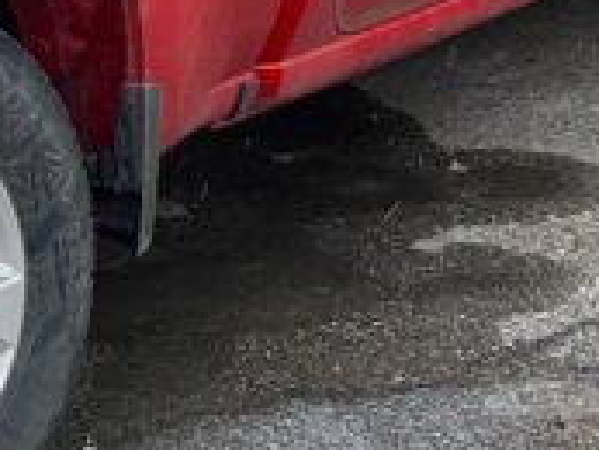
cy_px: -256
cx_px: -204
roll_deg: +3.1
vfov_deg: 11.7
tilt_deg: -6.0
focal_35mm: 120
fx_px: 2078
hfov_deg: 15.5
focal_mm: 4.25
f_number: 1.8
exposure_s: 1/84
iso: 125
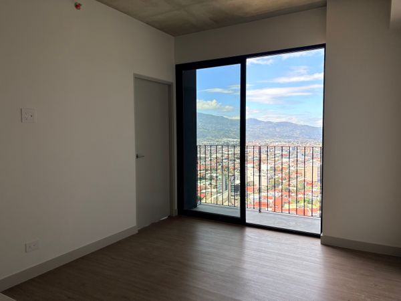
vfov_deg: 53.1
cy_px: 150
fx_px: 301
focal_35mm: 26
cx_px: 200
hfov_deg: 67.3
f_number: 1.6
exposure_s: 1/716
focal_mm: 5.96
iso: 50
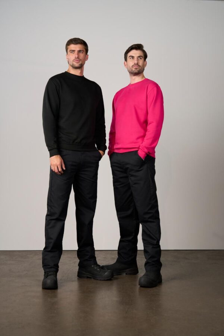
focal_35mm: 50
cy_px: 168
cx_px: 112
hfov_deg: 27.0
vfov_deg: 39.6
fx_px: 467
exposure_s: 1/160
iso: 500
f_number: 3.5
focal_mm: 50
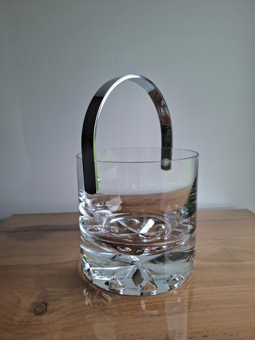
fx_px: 226
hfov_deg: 58.9
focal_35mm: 23
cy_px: 170
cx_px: 128
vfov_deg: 73.9
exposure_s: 1/131
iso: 50
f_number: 1.8
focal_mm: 5.54
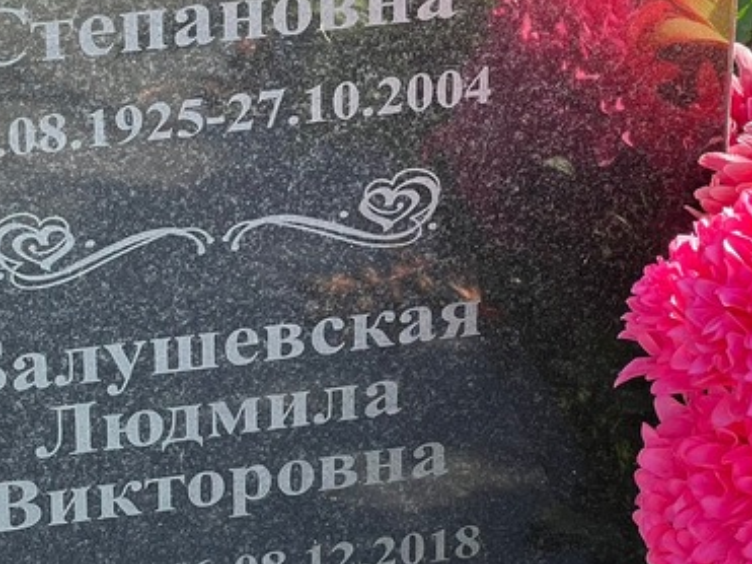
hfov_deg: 11.9
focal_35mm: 166
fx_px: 3605
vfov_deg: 8.9
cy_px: 146
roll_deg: +0.8
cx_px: 195
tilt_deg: -26.8
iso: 50
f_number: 2.8
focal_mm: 9
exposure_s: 1/99
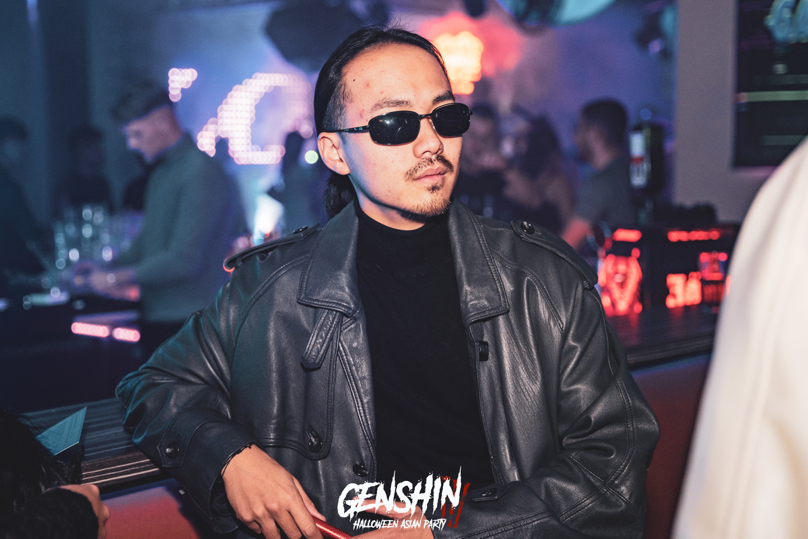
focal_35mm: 58
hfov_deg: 34.7
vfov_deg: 23.6
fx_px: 1292
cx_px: 404
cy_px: 249
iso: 1250
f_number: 2.8
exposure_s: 1/80
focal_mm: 53.5
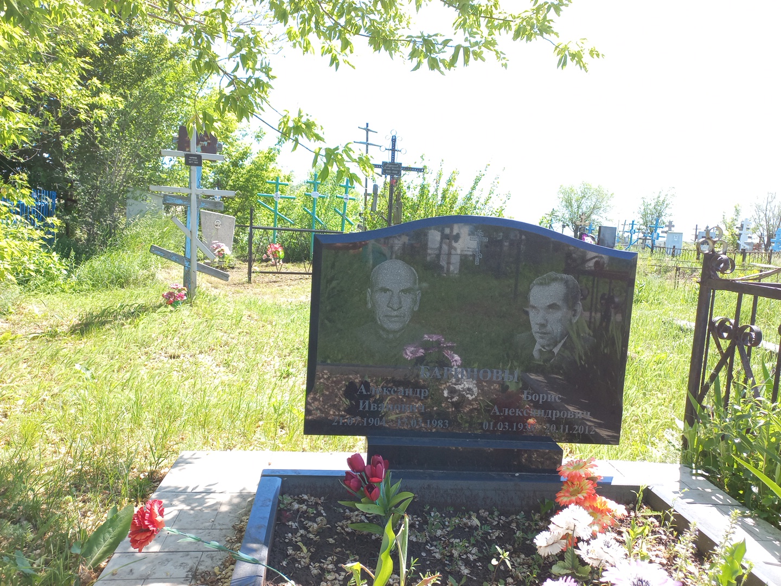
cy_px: 293
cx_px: 390
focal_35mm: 25
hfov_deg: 69.4
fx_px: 564
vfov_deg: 54.9
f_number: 1.8
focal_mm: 4.6
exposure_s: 1/157
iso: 25
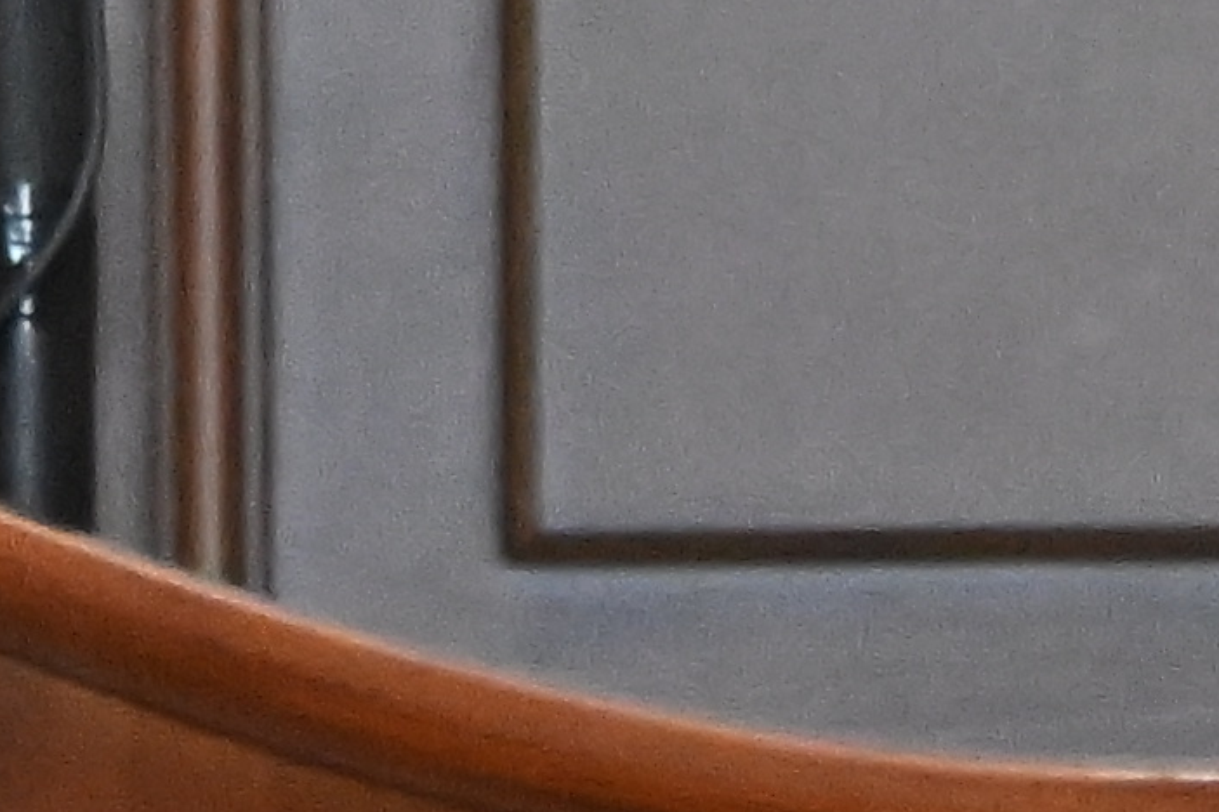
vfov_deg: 0.6
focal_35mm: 2305
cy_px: -1898
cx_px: -2085
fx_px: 78044
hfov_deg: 0.9
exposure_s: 1/250
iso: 5000
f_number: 6.3
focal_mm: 200
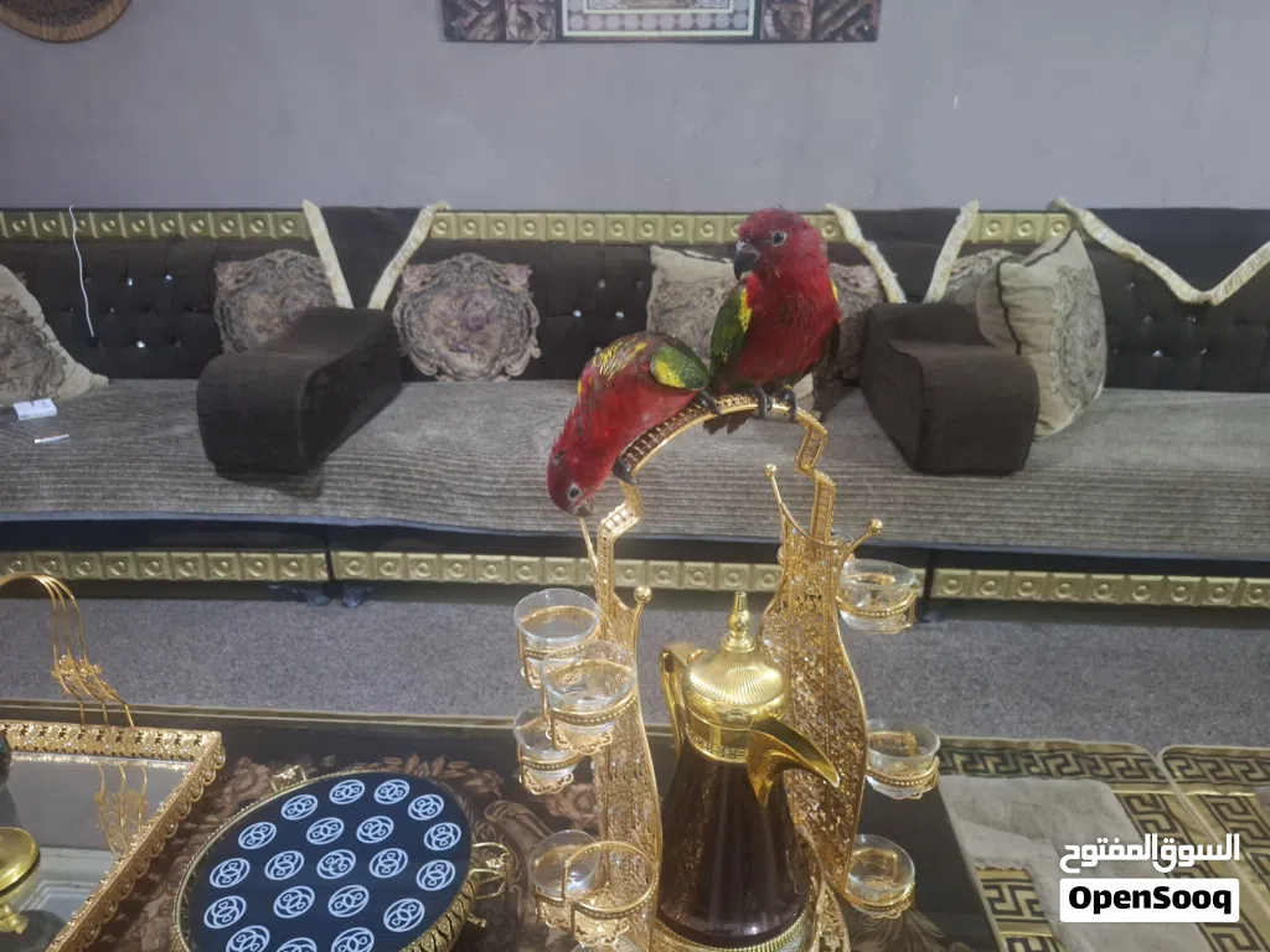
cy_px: 476
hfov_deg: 73.9
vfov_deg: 58.9
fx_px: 844
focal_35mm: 23
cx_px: 635
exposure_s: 1/25
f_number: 1.8
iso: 800
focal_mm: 5.54
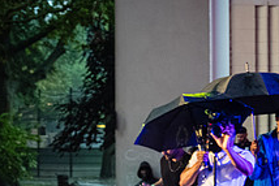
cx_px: 394
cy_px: 165
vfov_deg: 12.1
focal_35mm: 113
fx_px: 876
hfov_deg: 16.7
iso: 6400
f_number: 5.6
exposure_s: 1/60
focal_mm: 34
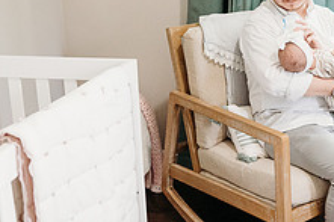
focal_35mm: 63
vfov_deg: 21.5
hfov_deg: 31.3
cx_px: 257
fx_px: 584
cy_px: 79
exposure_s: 1/200
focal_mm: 24
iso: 1600
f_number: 2.5
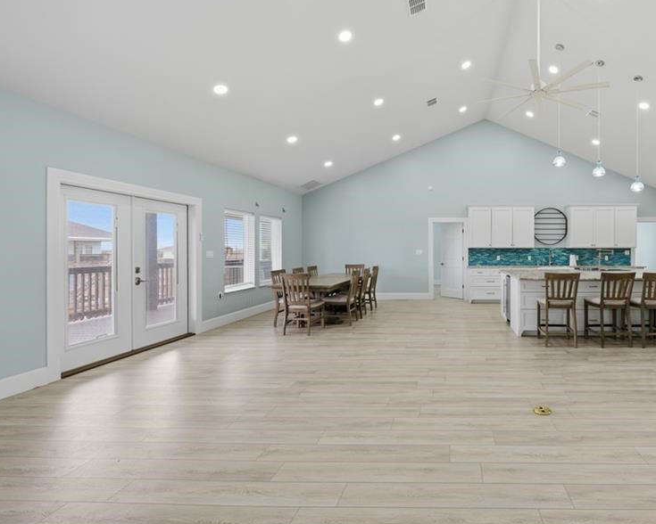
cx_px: 449
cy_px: 251
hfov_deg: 85.8
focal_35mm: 17
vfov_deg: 76.9
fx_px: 330
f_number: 10
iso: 100
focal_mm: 13
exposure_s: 1/40
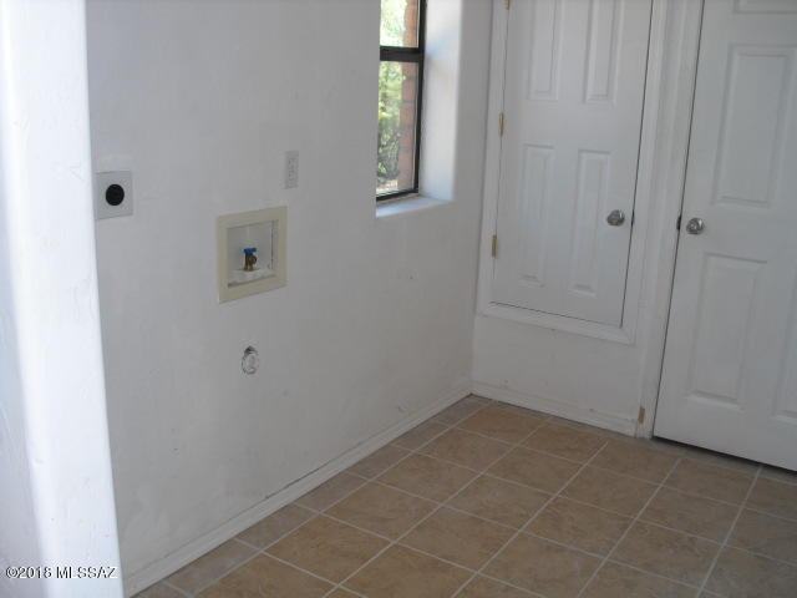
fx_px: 829
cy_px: 299
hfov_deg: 51.4
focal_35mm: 36
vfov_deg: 39.7
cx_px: 398
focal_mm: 6.3
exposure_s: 1/60
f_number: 3.1
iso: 100
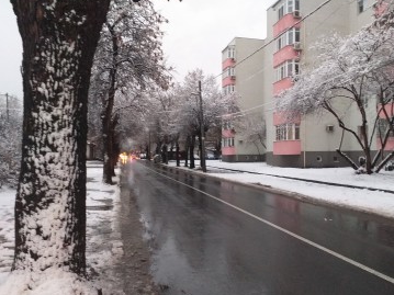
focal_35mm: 29
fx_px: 330
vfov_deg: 48.2
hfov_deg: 61.5
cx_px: 218
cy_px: 149
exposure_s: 1/25
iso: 320
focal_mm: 3.6
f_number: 1.9
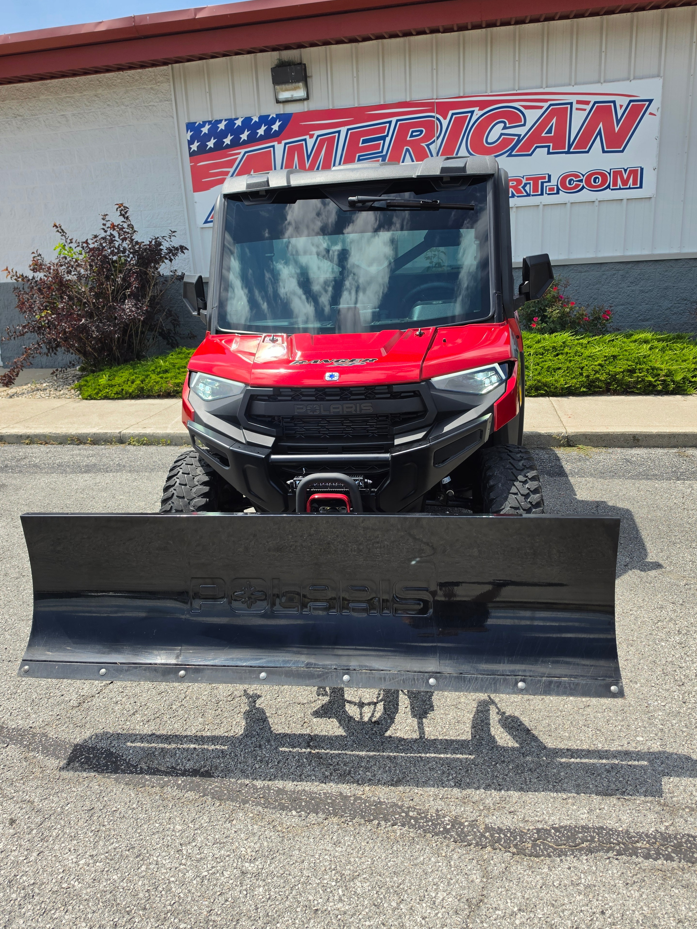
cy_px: 445
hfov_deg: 56.8
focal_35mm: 24
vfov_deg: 71.6
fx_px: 644
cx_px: 350
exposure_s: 1/4648
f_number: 1.4
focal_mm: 6.5
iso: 64
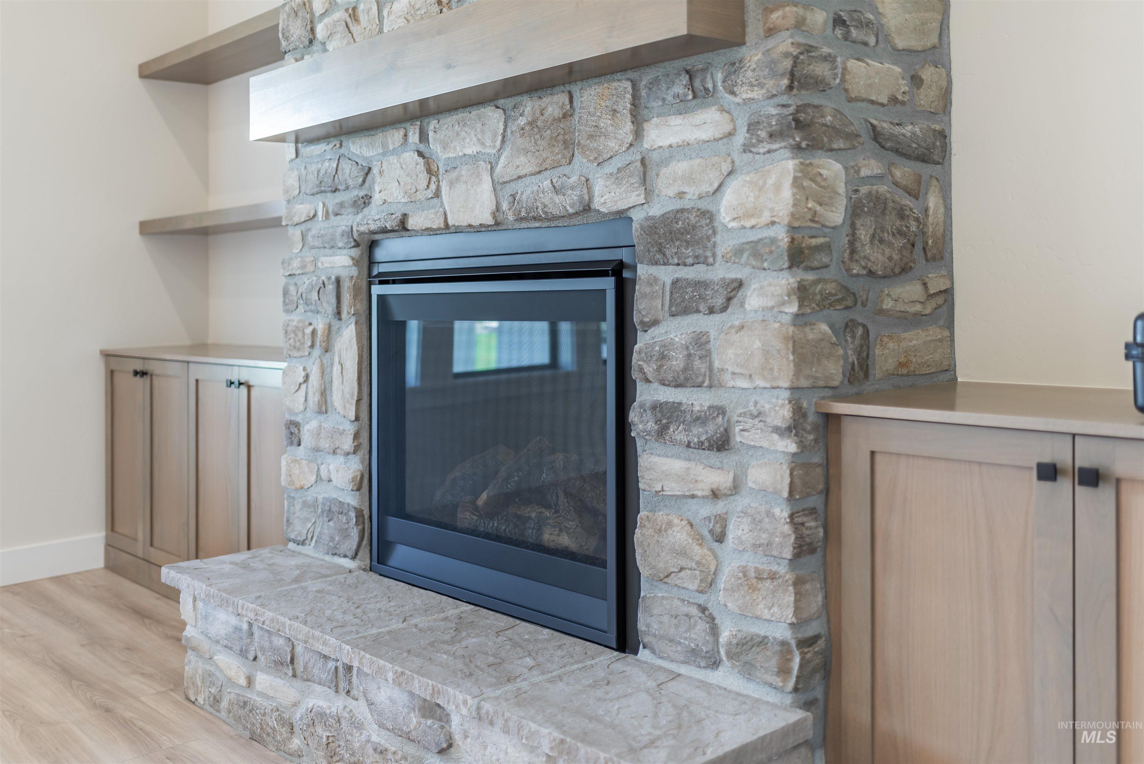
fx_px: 1112
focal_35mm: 35
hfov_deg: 54.4
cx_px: 572
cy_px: 382
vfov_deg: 37.9
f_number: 1.8
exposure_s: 1/25
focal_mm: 35
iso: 100
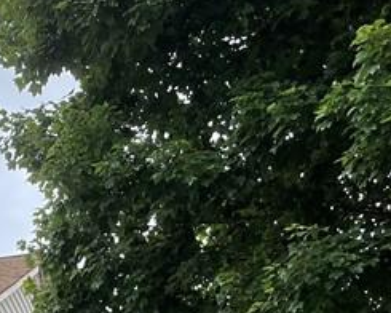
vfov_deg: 13.2
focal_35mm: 106
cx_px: -16
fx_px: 1227
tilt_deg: +13.8
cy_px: 556
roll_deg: +0.6
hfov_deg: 17.6
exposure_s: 1/924
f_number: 1.6
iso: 32
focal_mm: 4.2
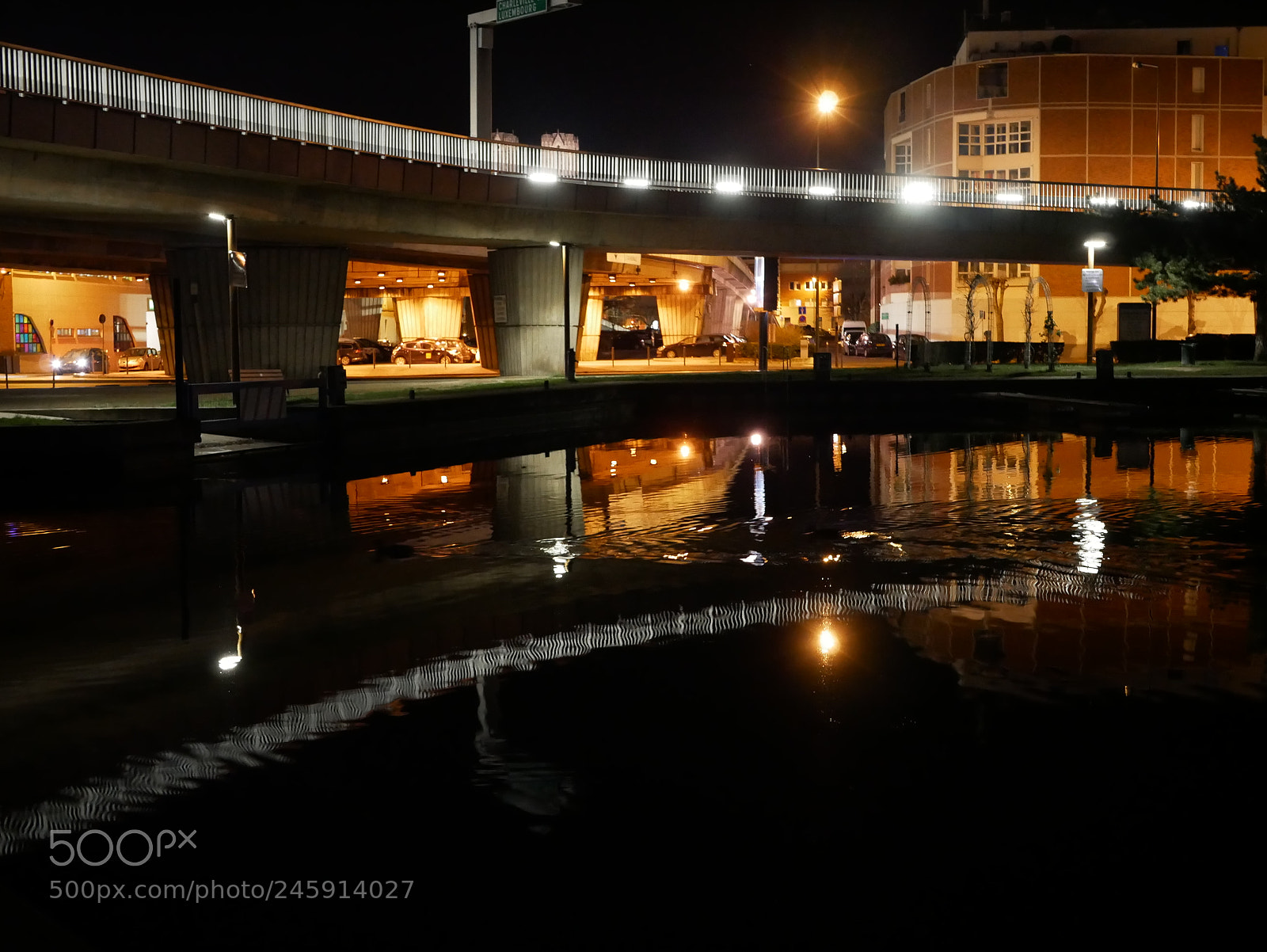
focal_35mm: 50
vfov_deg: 29.1
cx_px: 634
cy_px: 476
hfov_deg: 38.2
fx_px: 1831
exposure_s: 1/8
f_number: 4
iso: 2500
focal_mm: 25
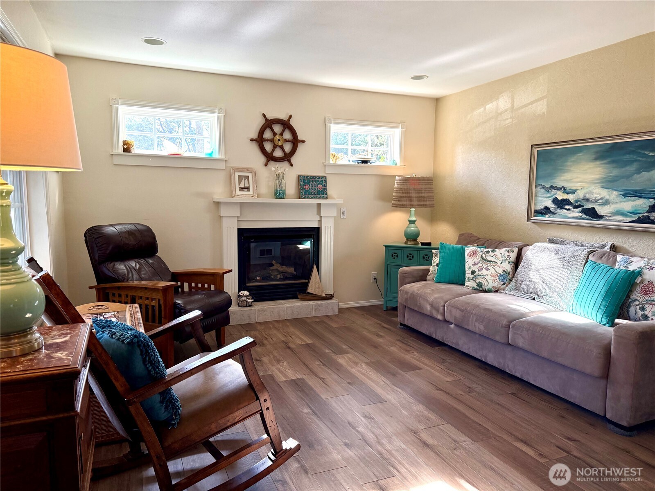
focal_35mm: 24
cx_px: 328
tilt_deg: -5.9
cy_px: 246
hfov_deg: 71.6
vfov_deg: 56.8
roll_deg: -0.2
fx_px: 454
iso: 200
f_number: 1.78
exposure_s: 1/148
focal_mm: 6.76
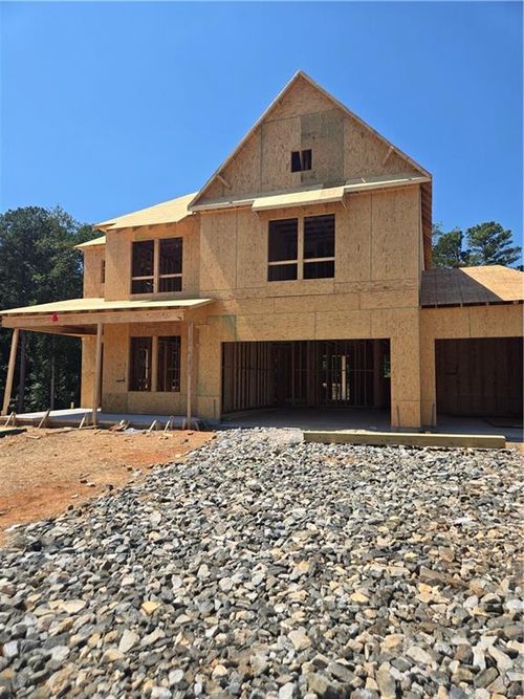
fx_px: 464
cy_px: 350
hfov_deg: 58.9
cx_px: 262
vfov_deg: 73.9
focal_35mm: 23
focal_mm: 5.4
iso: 25
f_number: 1.8
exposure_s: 1/1804
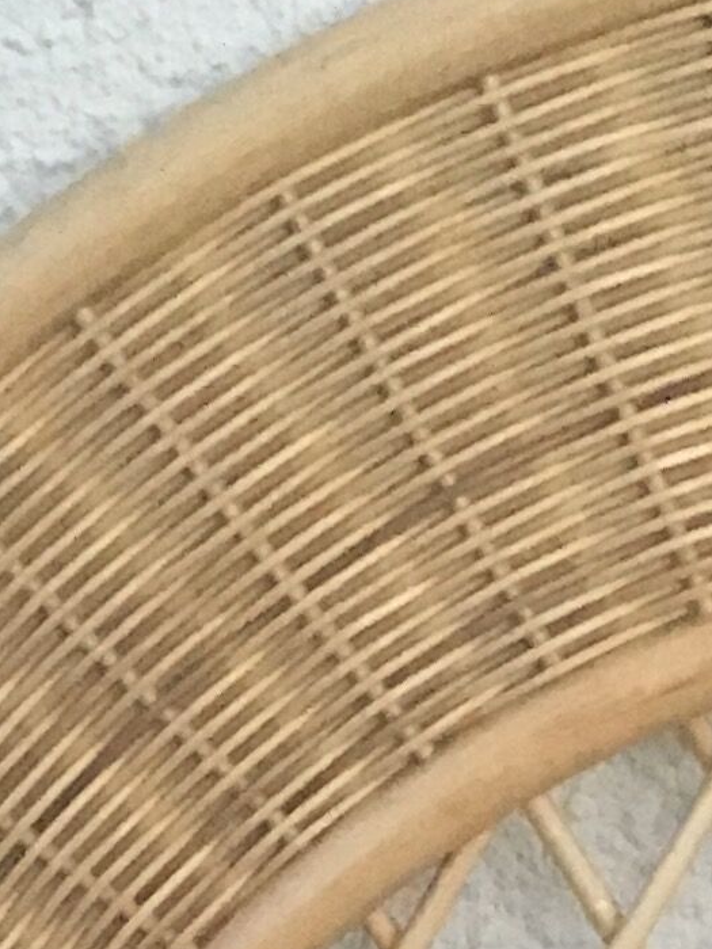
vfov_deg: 10.2
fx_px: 4580
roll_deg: +0.0
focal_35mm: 167
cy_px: 2349
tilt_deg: -32.9
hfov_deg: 8.8
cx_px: 919
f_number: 2.2
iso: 200
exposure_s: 1/25
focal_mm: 4.15
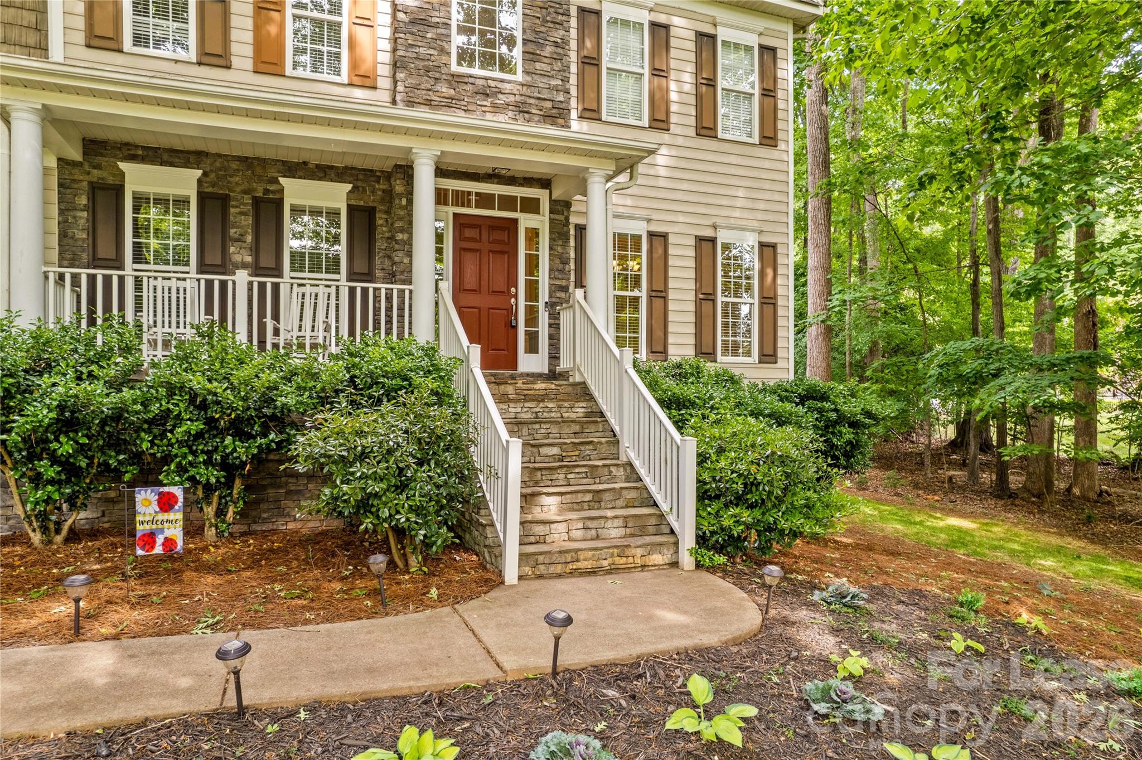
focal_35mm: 22
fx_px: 697
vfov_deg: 57.2
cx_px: 571
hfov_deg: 78.6
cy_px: 380
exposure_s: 1/50
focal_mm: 8.38
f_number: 2.8
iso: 130
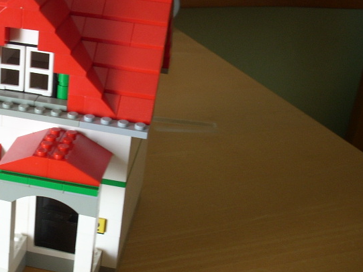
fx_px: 734
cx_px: 25
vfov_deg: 21.0
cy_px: 123
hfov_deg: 26.7
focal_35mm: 70
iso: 67
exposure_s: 1/30
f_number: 2.8
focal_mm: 6.2
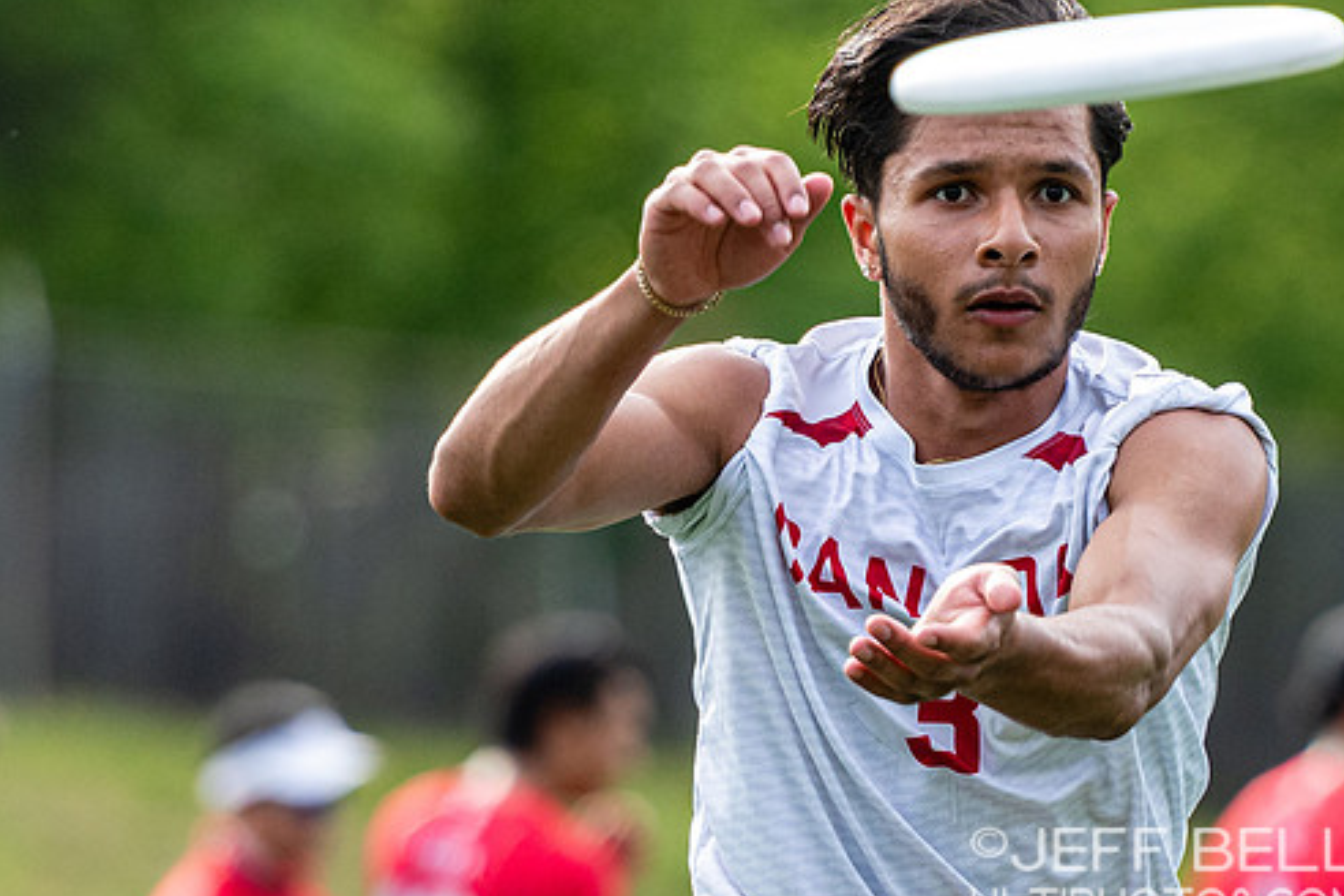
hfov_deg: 3.0
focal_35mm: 681
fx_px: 25422
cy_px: 628
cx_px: 1065
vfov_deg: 2.0
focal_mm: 200
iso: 500
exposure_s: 1/1250
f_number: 3.2
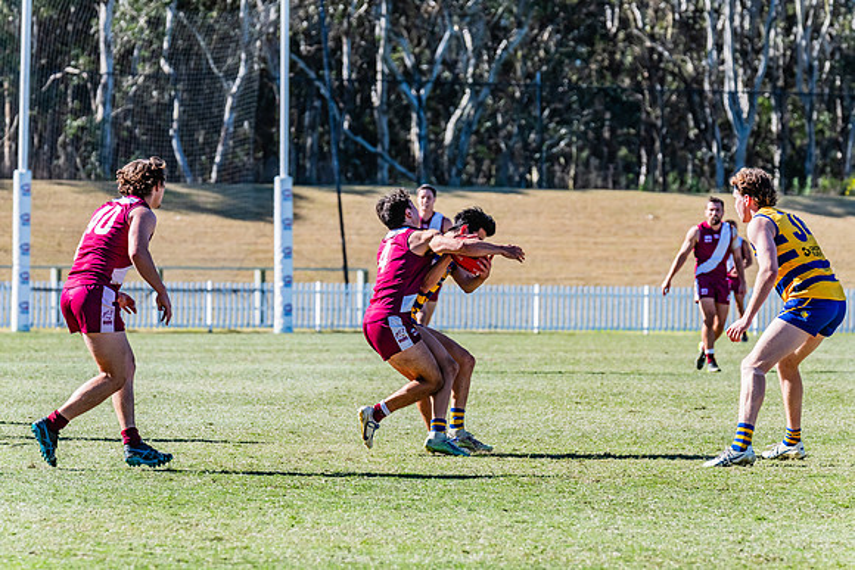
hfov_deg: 7.6
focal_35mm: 270
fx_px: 6414
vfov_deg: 5.1
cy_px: 285
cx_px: 428
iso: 800
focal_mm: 270
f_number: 8
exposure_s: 1/1600
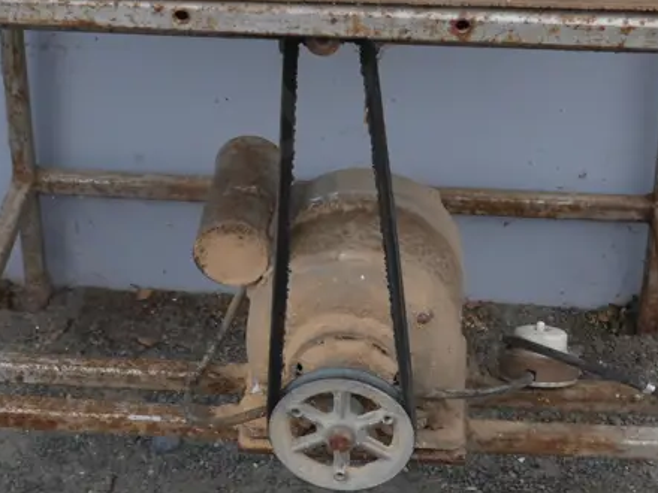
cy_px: 114
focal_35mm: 93
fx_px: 1768
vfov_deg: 15.8
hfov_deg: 21.1
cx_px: 286
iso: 400
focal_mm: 20
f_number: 5
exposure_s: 1/60
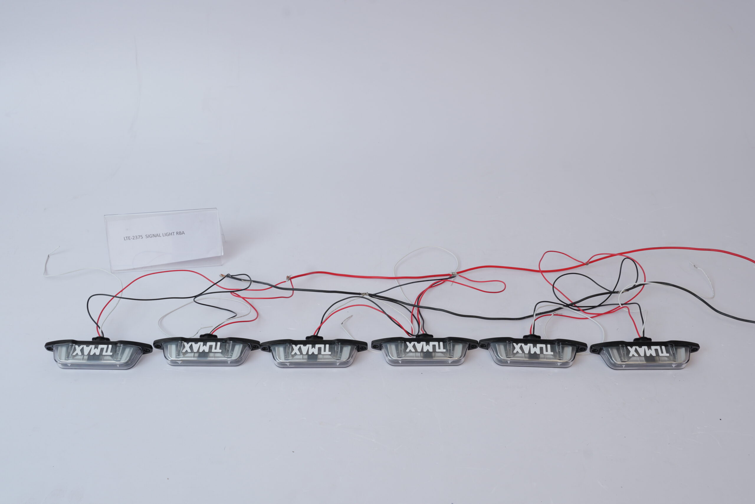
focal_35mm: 35
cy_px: 252
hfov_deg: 54.4
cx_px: 378
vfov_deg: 37.9
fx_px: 734
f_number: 10
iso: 800
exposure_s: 1/160
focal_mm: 35
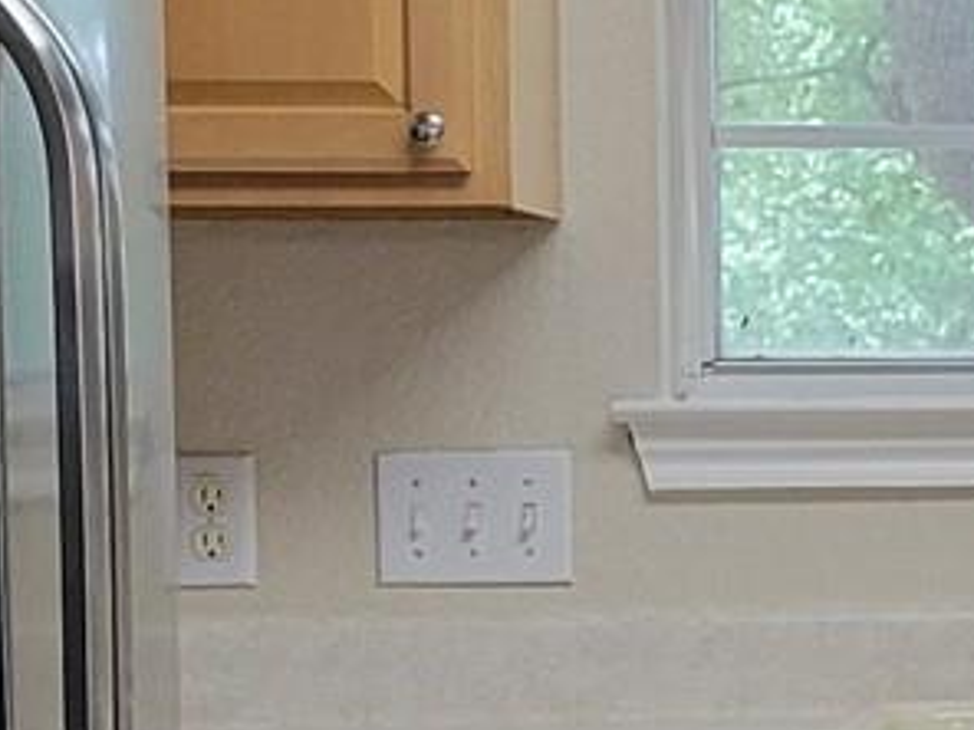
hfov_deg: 10.2
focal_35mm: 180
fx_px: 5065
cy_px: 543
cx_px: 1866
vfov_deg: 8.2
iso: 200
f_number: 1.8
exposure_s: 1/120
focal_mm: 5.4
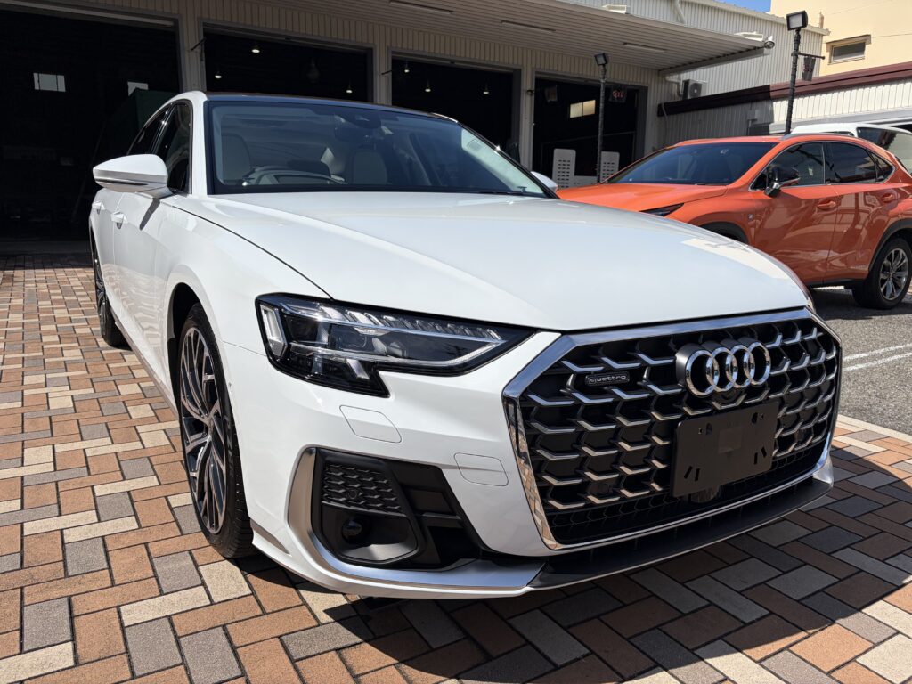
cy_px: 342
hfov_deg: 67.3
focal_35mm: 26
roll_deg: -0.8
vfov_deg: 53.1
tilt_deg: -8.8
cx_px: 456
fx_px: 685
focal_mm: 5.96
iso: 50
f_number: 1.6
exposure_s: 1/7813
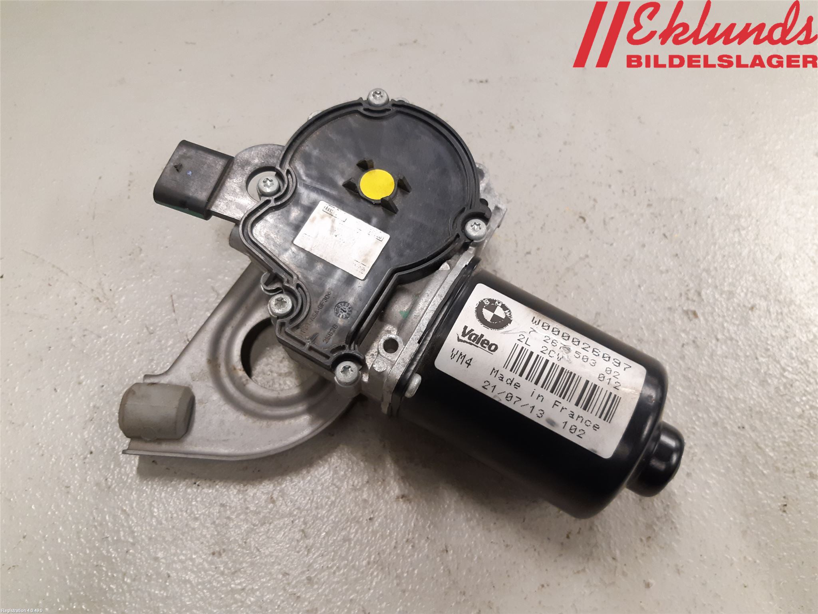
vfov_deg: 53.1
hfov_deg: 67.3
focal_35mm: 26
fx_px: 614
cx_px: 409
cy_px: 307
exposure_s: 1/50
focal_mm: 3.93
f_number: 1.7
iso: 200
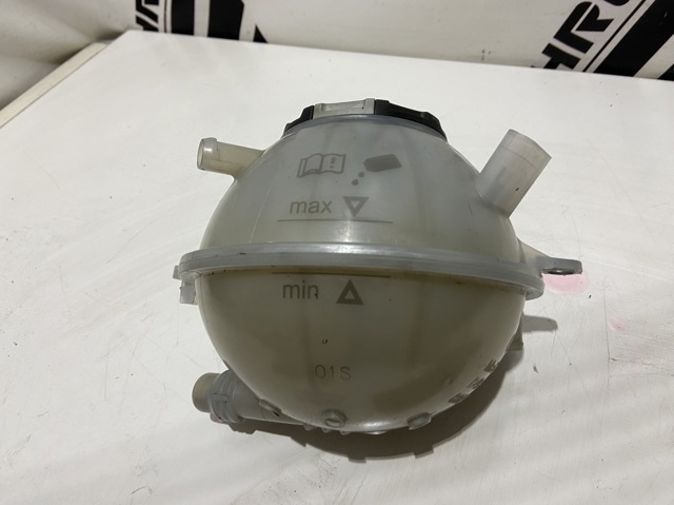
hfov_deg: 67.3
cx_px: 337
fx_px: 506
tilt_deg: -47.9
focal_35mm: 26
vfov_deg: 53.0
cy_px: 252
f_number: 1.8
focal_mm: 4.25
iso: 100
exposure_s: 1/50
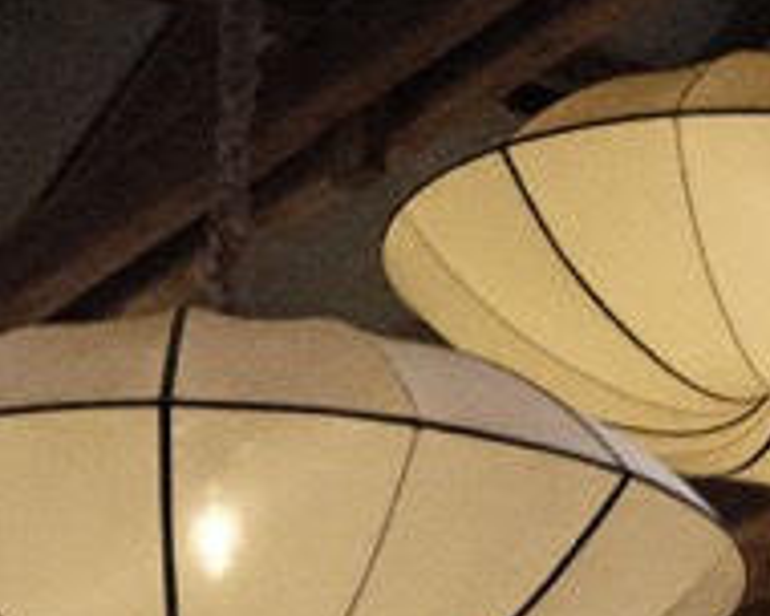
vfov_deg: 6.0
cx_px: 1358
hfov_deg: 7.3
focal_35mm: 259
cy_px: 582
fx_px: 5902
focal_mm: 27
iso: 12800
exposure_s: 1/120
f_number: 5.6
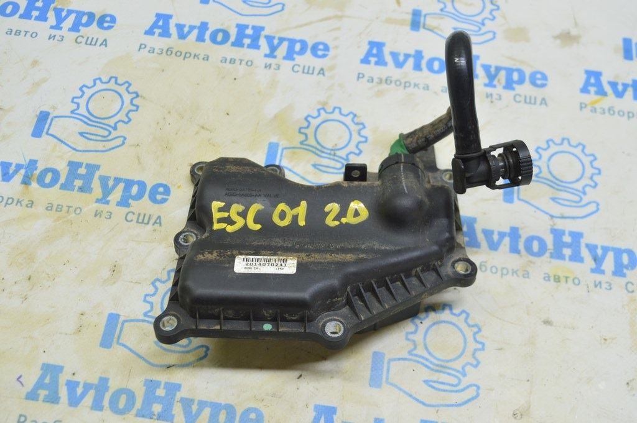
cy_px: 212
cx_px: 318
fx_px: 716
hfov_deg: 48.0
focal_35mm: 40
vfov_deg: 33.0
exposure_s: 1/20
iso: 400
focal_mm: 27
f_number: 5.6
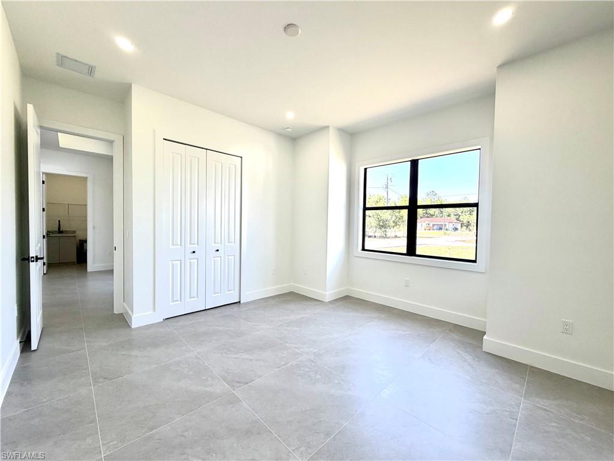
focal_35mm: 14
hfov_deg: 102.1
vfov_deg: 85.7
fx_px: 248
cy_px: 230
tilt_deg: -1.9
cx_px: 307
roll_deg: -0.6
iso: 80
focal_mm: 2.22
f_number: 2.2
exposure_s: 1/120
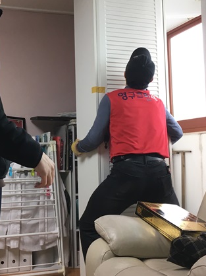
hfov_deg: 28.6
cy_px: 120
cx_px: 46
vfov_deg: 38.1
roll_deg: +0.9
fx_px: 397
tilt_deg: +6.2
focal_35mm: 50
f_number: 2.2
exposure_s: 1/30
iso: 32
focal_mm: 4.15
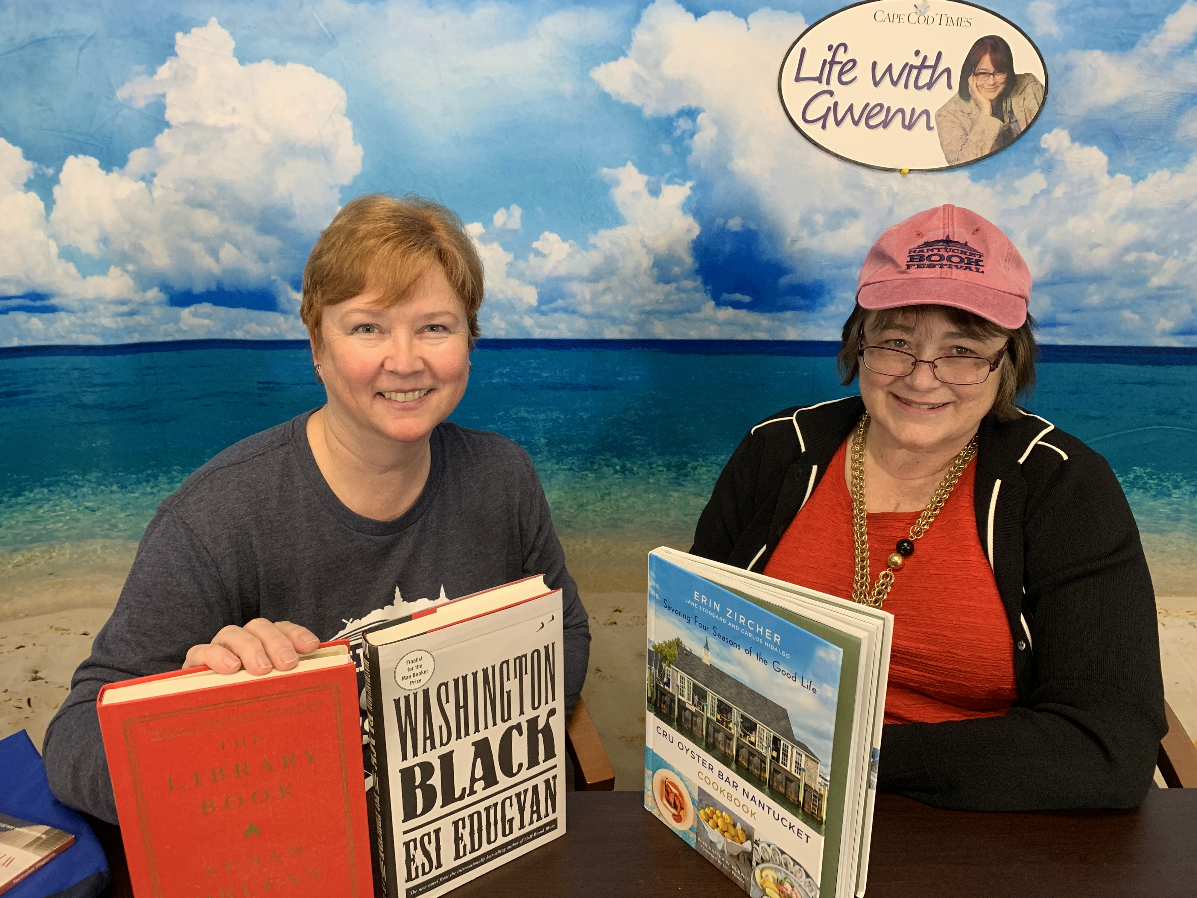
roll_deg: -0.4
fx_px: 899
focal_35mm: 26
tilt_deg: -16.1
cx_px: 598
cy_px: 449
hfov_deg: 67.3
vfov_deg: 53.1
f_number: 1.8
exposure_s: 1/60
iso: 250
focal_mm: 4.25
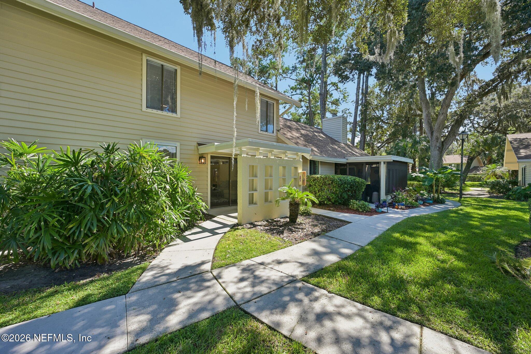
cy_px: 177
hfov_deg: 104.3
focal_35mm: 14
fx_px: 206
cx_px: 266
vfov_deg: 81.2
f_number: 8
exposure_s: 1/90
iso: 100
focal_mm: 14
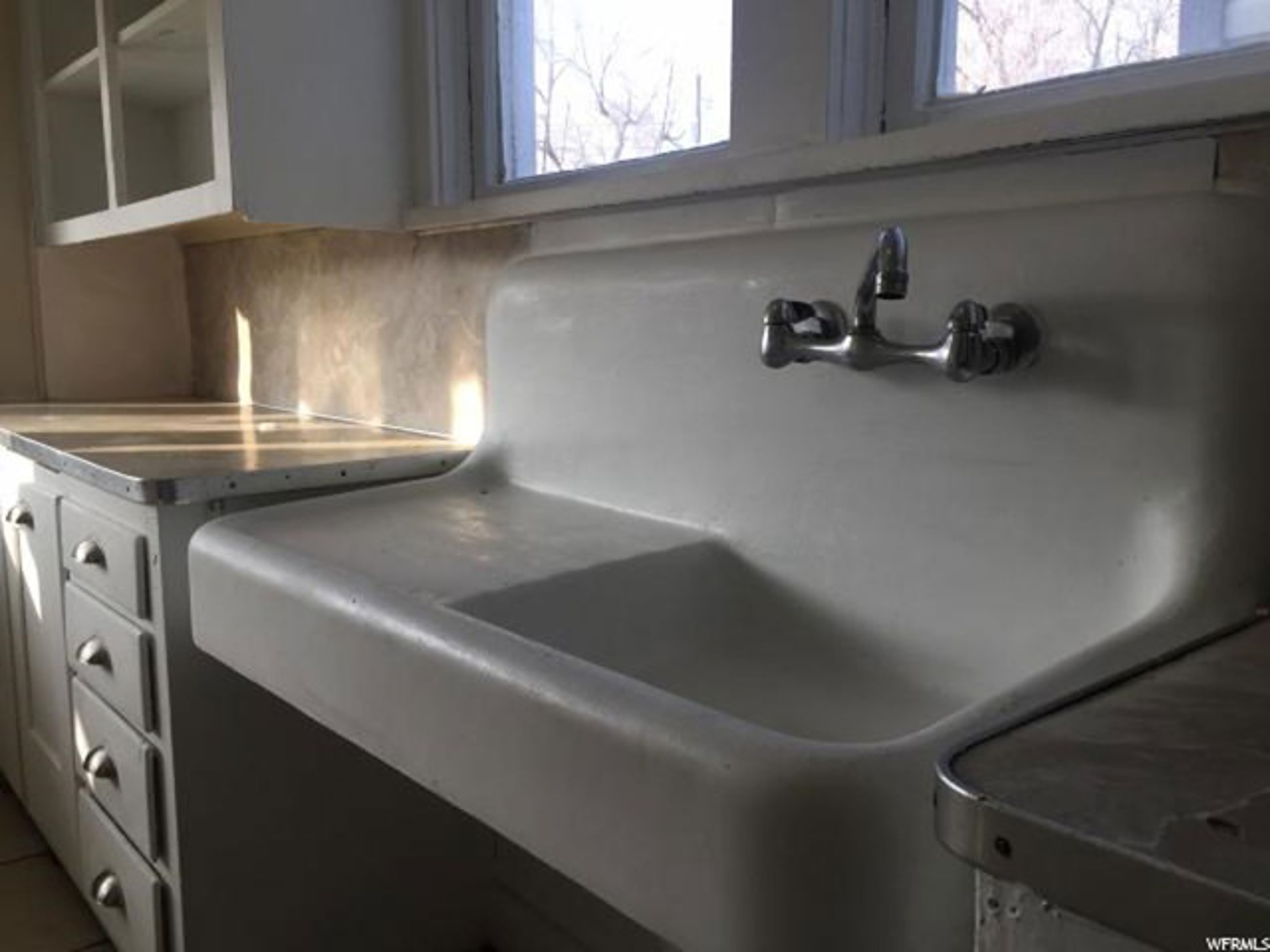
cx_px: 635
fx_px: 1064
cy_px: 476
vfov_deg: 48.2
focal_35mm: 29
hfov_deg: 61.7
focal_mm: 4.15
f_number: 2.2
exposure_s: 1/190
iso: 32
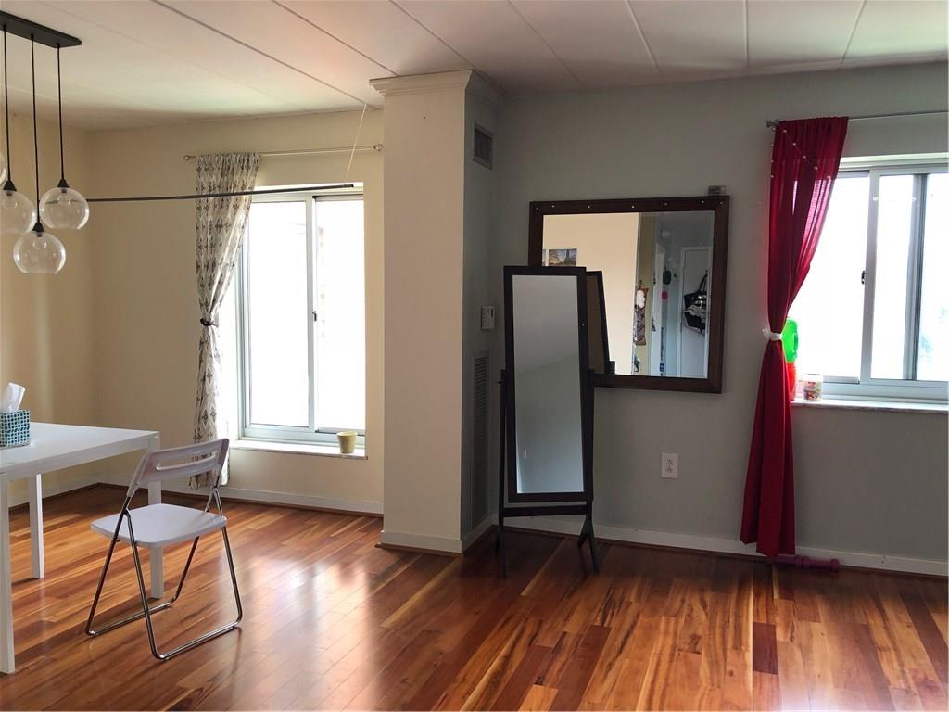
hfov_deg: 63.4
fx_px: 768
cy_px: 356
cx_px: 474
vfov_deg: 49.7
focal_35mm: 28
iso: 25
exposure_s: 1/30
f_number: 1.8
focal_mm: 3.99
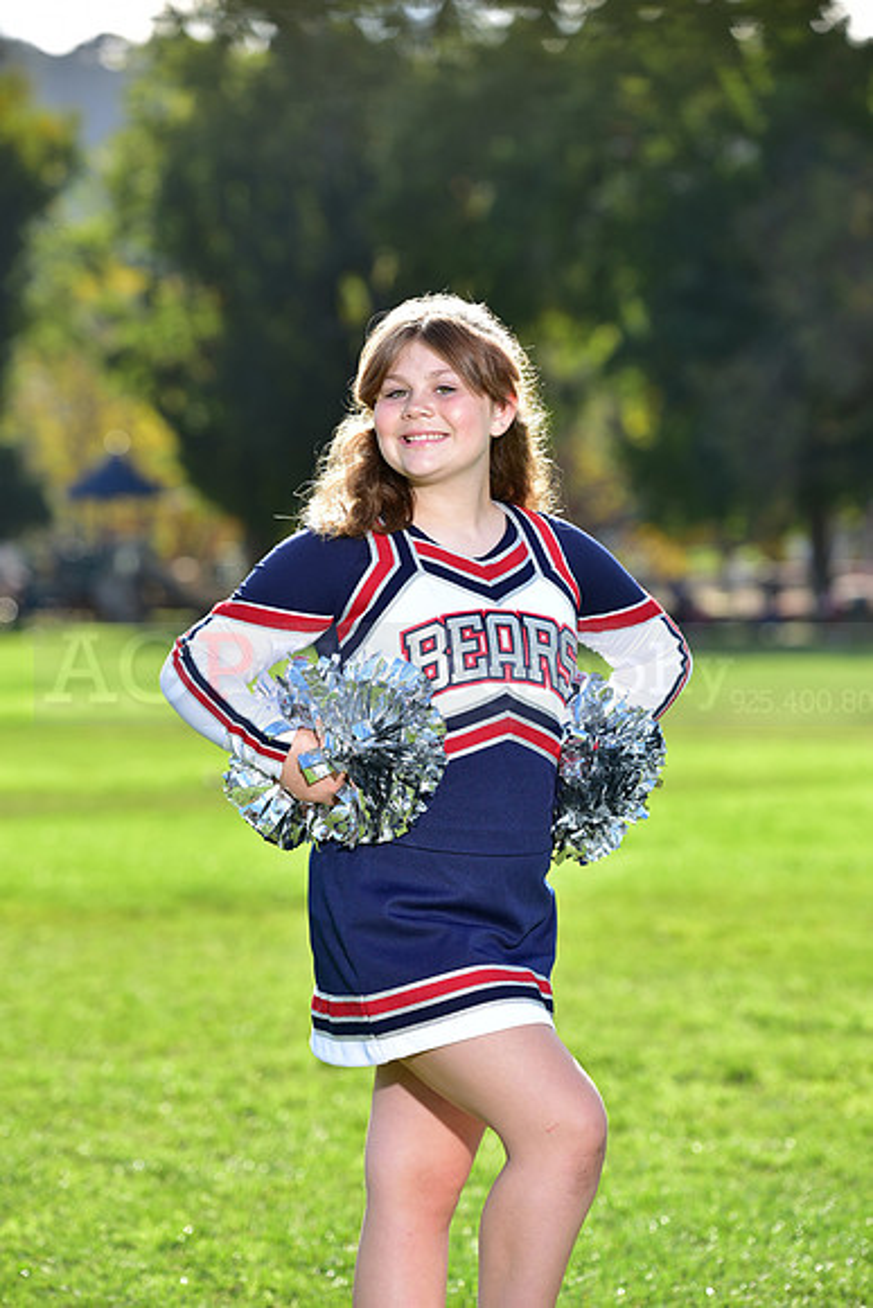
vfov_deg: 16.4
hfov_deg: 11.0
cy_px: 654
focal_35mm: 125
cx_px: 436
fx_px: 4544
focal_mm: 125
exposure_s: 1/250
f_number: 5.6
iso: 80
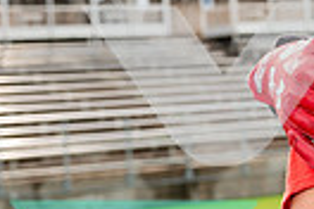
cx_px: 623
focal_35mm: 193
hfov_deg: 9.9
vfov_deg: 7.1
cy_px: 39
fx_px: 1683
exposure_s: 1/250
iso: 100
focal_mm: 44
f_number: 5
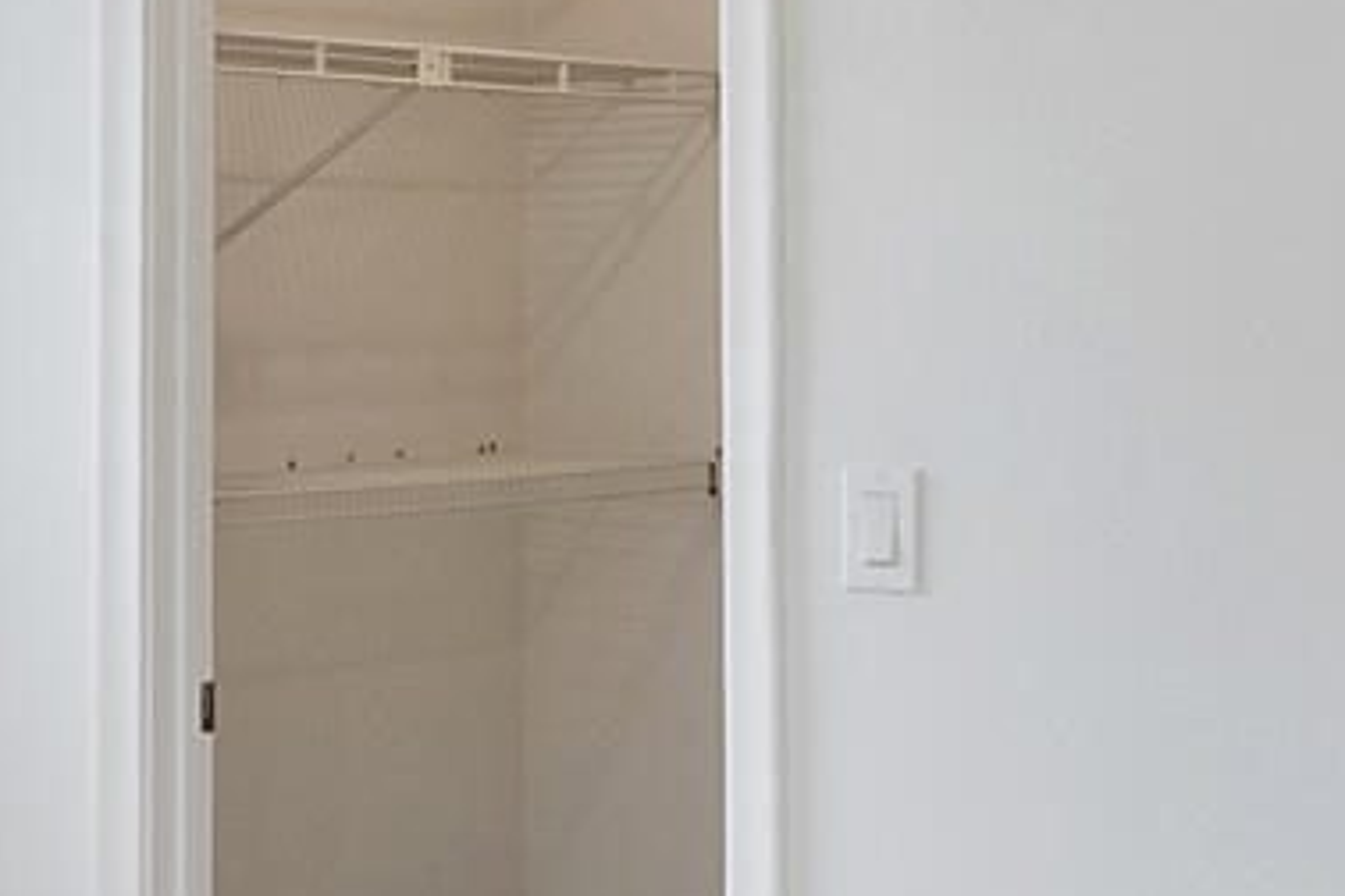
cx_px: -648
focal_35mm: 119
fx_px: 4446
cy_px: 375
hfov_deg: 15.9
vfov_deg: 11.5
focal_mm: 10
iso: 160
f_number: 11
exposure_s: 1/10
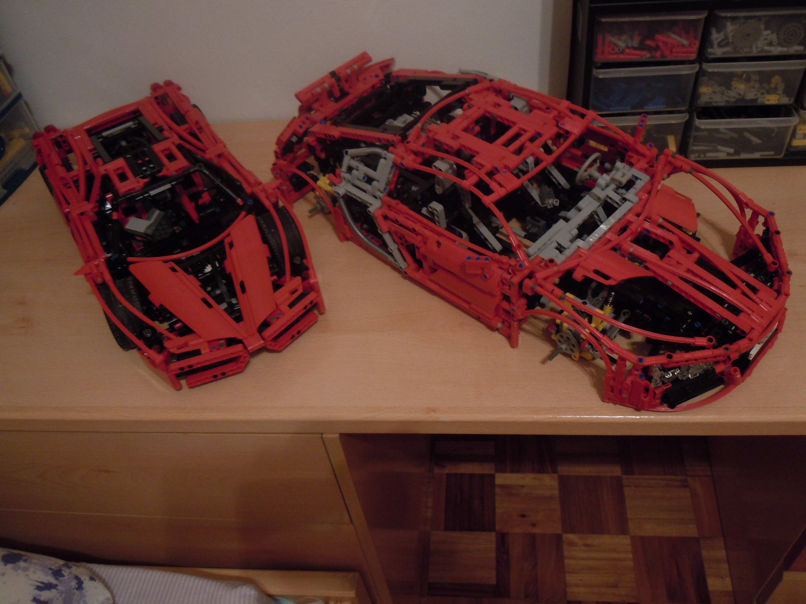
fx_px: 699
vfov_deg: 46.8
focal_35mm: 30
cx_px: 403
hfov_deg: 60.0
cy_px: 302
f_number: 3.5
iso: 400
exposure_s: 1/8
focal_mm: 5.4
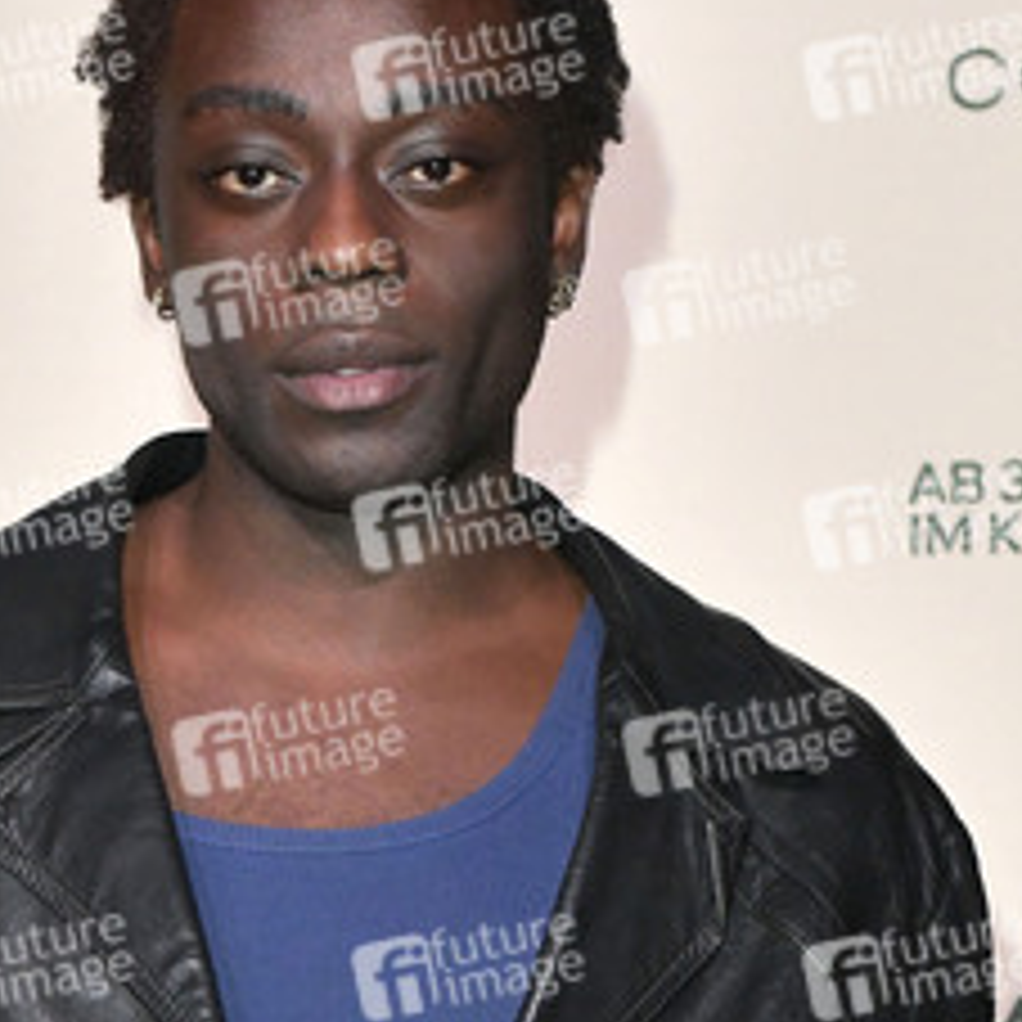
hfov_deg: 21.3
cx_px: 347
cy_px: 405
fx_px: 2706
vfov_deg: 21.4
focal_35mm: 81
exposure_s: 1/250
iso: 2500
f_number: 6.3
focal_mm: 48
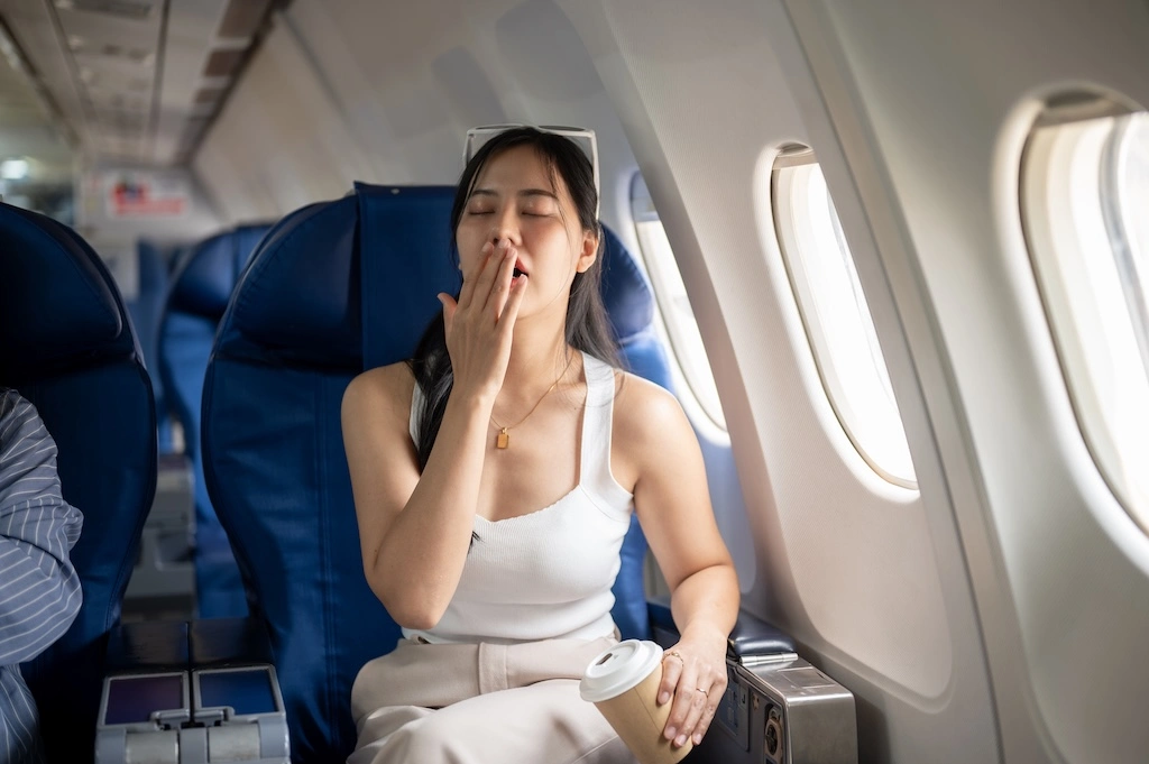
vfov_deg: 26.9
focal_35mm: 50
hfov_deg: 39.6
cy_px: 382
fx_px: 1595
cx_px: 574
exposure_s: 1/200
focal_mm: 50
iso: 160
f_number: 1.8
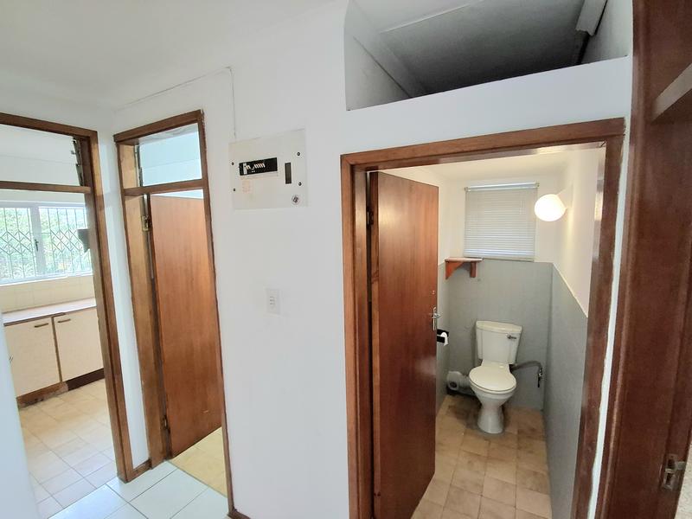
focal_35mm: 16
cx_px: 346
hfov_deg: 94.5
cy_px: 260
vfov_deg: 78.1
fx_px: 320
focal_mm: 1.64
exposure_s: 1/40
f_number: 2.2
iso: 200
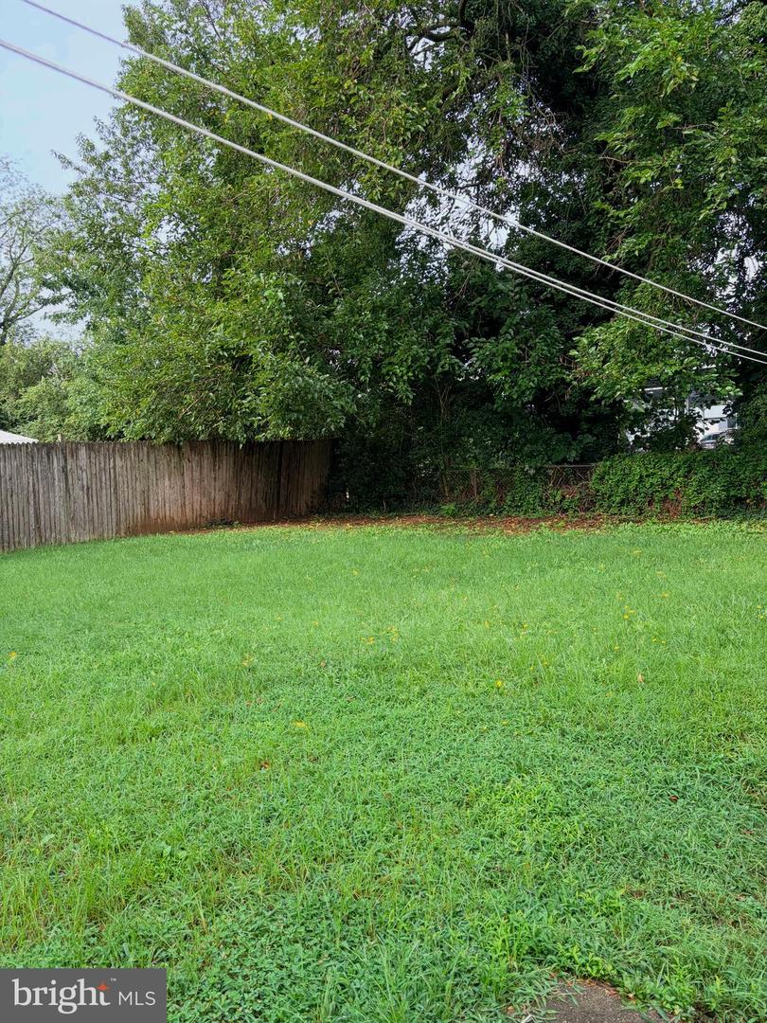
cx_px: 384
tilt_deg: -5.6
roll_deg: +1.5
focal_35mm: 26
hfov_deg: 53.1
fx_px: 768
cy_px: 512
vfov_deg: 67.3
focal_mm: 5.96
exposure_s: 1/739
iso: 64
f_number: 1.6
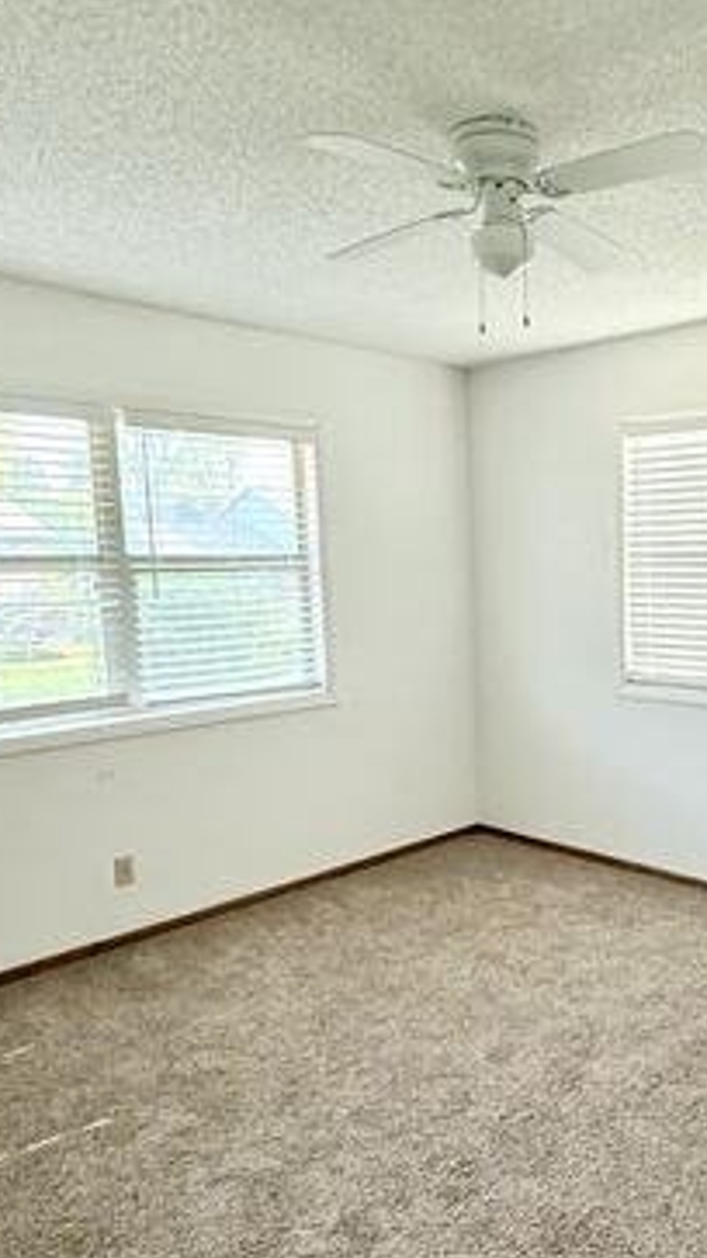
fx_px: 934
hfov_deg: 39.2
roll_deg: +0.4
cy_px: 690
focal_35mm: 28
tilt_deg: -8.4
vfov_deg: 67.8
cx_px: 605
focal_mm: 2.22
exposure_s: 1/120
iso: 160
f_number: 2.2
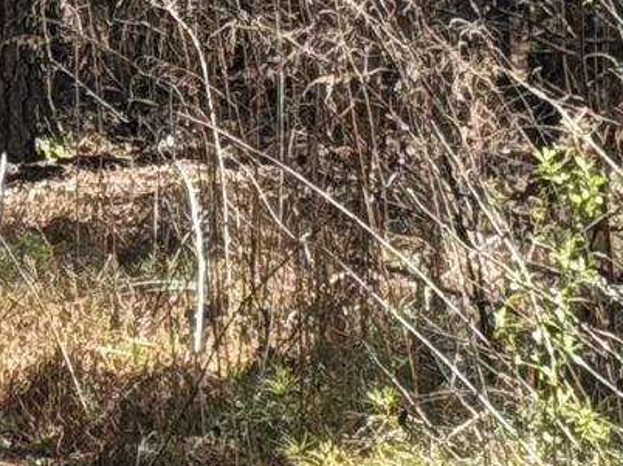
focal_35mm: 367
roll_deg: +1.6
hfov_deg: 5.4
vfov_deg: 4.0
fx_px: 6601
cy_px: 65
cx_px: 68
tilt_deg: -0.9
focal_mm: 6.76
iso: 64
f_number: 1.78
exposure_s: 1/1149
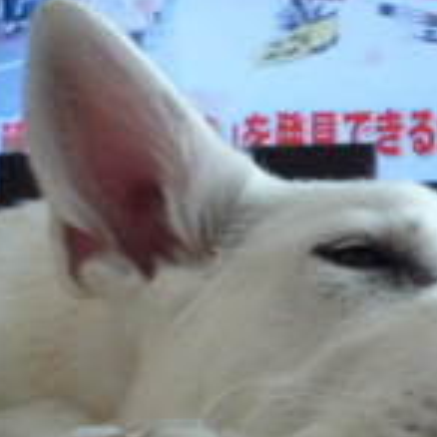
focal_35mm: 70
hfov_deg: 24.2
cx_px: 362
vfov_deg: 24.4
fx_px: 1000
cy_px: 334
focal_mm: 5.8
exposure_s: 1/20
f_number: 3.6
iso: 400
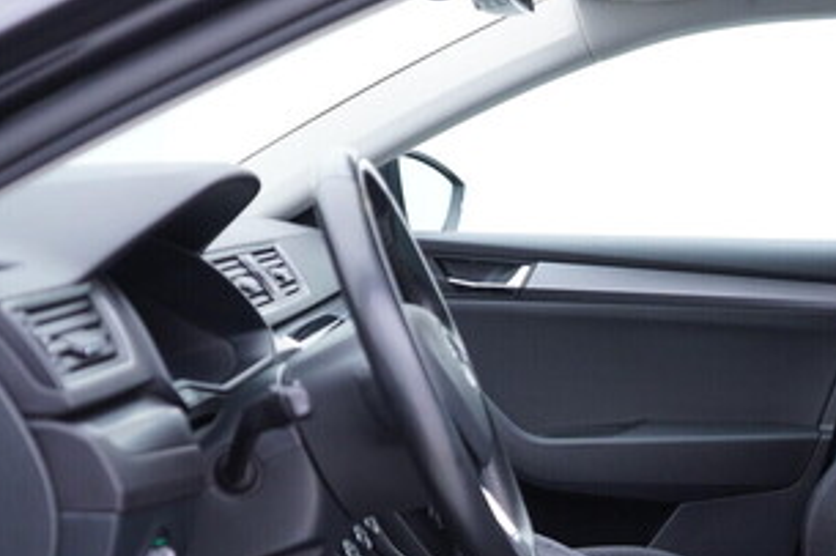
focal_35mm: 65
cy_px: 478
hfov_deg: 30.0
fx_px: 1509
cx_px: 710
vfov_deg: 20.6
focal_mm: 24
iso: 250
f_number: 2.8
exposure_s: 1/40
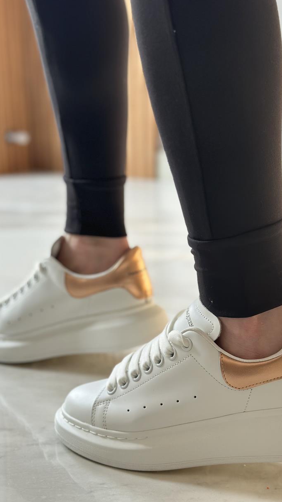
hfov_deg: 22.6
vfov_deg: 39.2
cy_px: 252
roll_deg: +0.8
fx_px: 704
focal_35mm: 53
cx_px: 157
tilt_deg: -14.0
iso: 125
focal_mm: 6.86
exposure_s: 1/79
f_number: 1.78
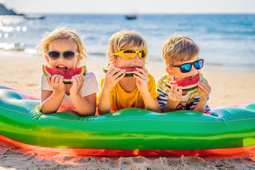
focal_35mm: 55
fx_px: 390
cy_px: 85
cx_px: 128
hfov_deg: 36.2
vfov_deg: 24.6
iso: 100
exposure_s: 1/3200
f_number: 2.5
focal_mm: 55
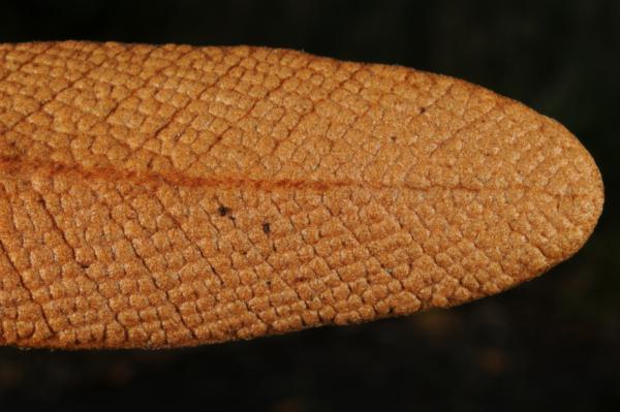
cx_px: 310
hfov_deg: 22.6
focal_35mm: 90
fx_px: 1549
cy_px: 206
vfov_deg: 15.2
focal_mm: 60
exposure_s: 1/60
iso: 200
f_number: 36
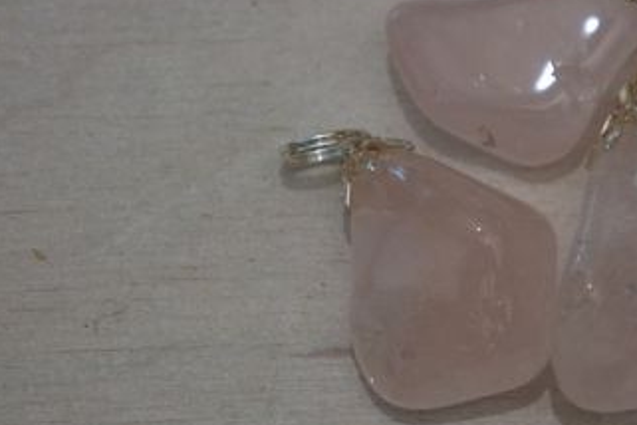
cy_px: 248
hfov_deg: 14.1
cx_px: 585
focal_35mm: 144
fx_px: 2548
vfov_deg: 9.5
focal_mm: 50
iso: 3200
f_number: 5.6
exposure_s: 1/50
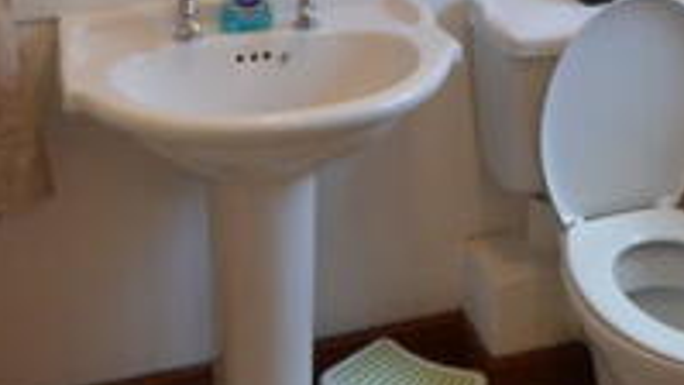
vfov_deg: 19.9
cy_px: -81
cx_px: 443
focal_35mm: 57
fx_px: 1029
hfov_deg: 36.5
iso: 400
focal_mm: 11
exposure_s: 1/60
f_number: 4
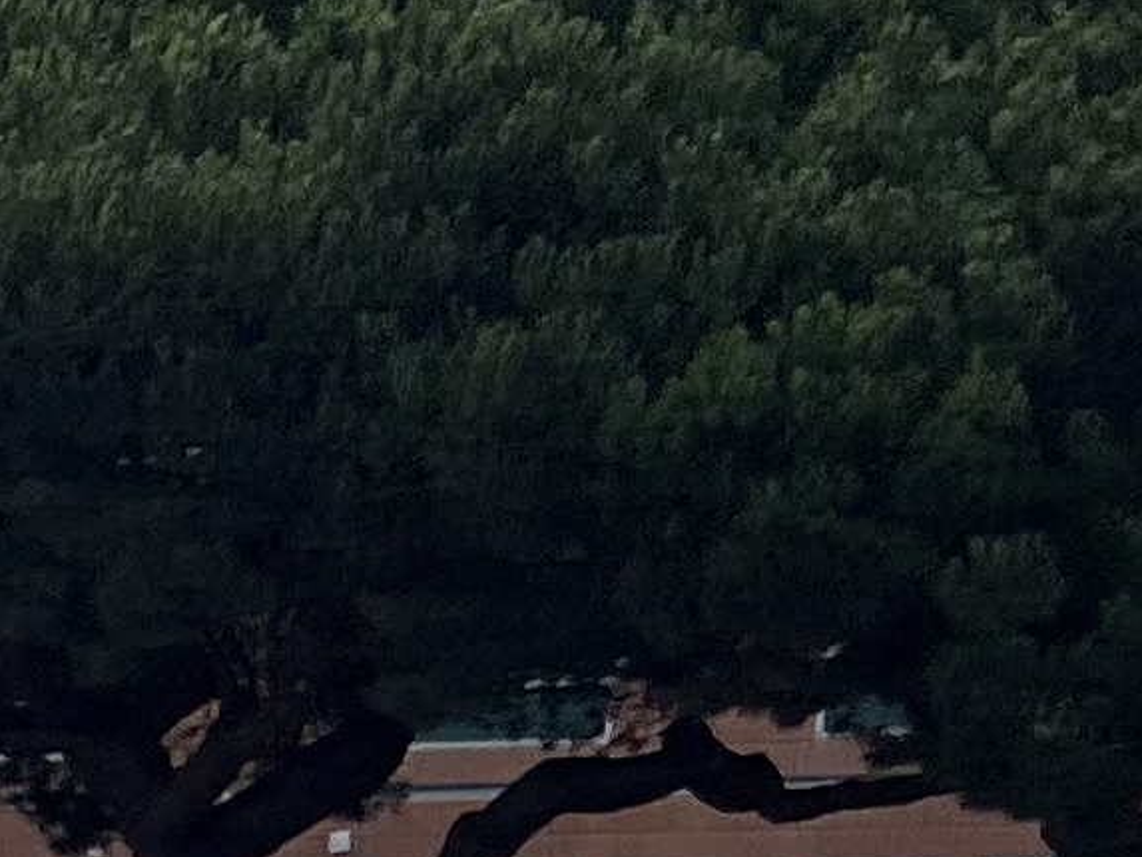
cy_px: 2974
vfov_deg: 6.9
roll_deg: +2.1
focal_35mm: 183
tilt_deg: -14.9
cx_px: -1979
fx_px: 6039
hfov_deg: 9.2
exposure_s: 1/6579
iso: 50
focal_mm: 5.7
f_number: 1.5
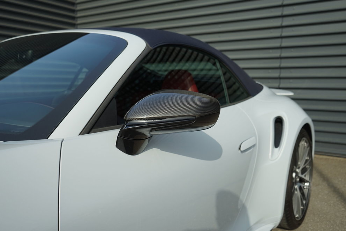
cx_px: 173
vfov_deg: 41.1
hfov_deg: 58.7
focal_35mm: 32
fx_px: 308
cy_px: 117
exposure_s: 1/250
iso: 100
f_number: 5
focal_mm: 31
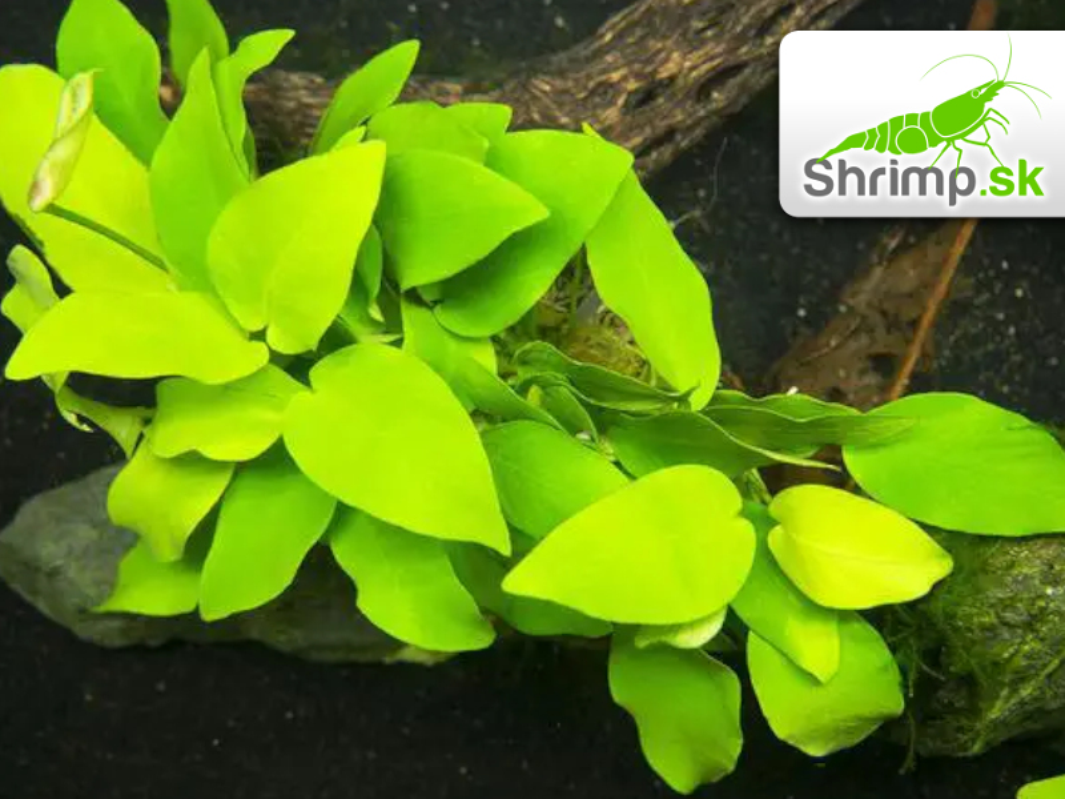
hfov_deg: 51.4
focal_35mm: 36
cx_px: 532
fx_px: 1108
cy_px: 400
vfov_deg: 39.7
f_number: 3.2
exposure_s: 1/40
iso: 80
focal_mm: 6
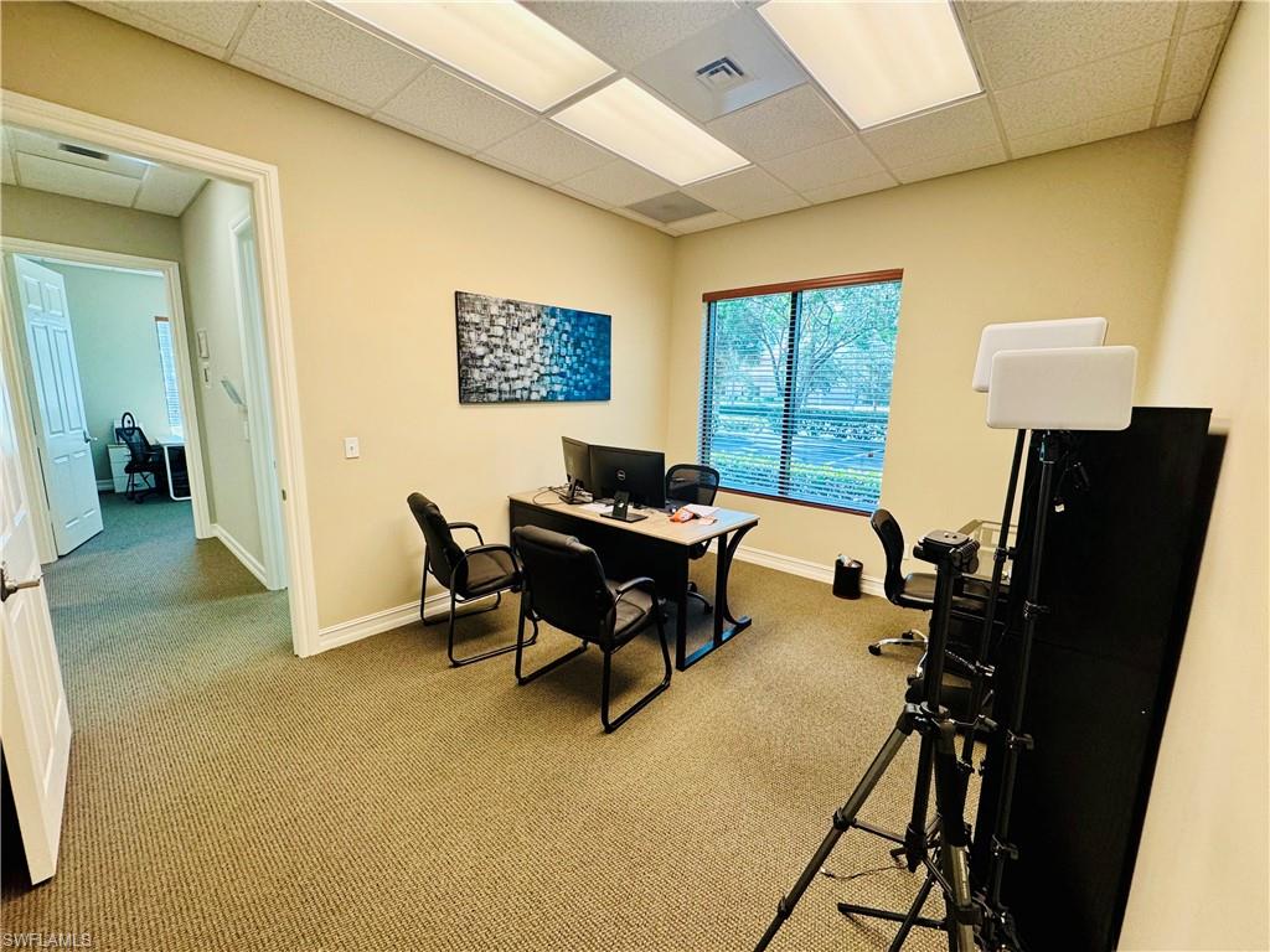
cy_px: 476
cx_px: 635
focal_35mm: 14
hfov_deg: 102.1
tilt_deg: -10.8
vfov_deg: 85.7
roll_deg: -1.0
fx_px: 514
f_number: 2.2
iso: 160
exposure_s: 1/120
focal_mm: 2.22
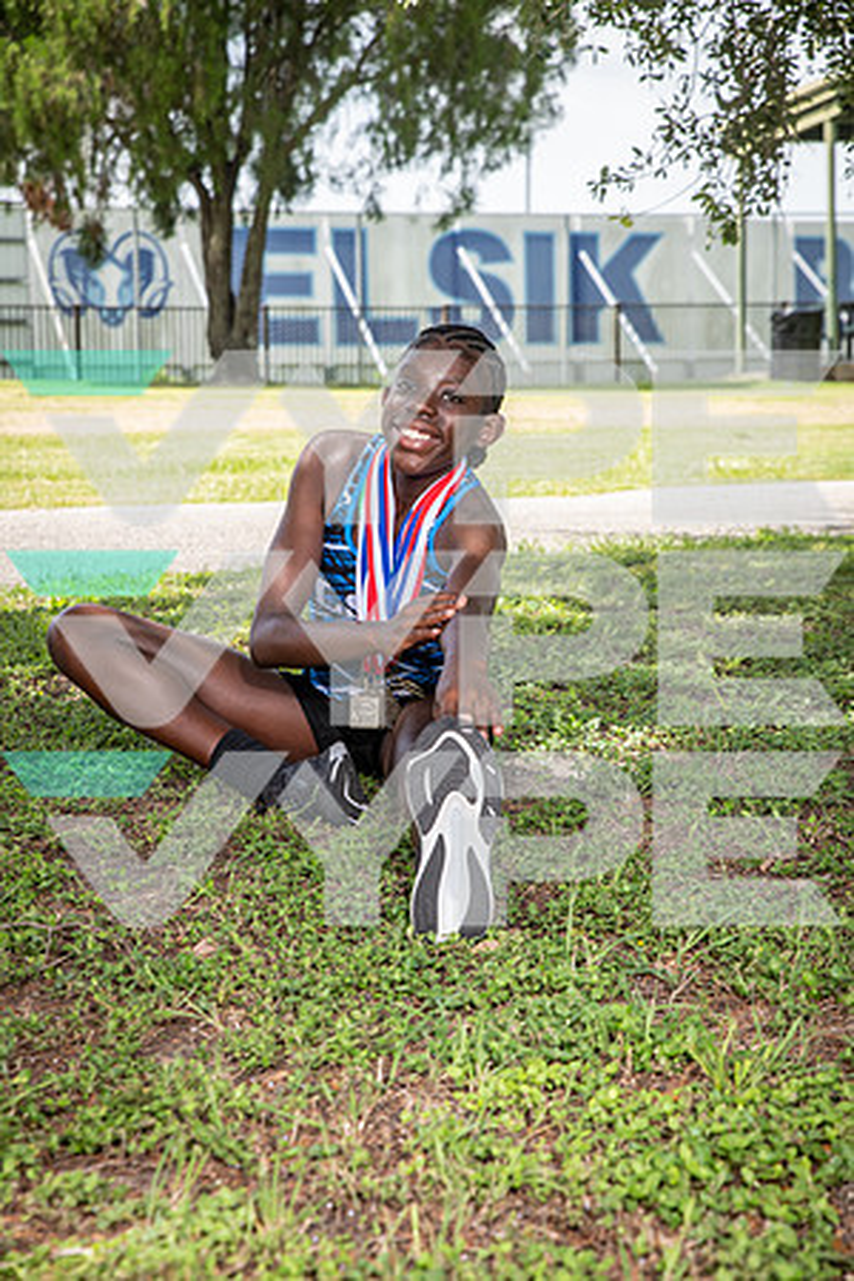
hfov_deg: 19.5
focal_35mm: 70
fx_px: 2491
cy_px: 640
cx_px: 427
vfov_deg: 28.8
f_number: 6.3
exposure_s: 1/400
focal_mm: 70
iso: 250
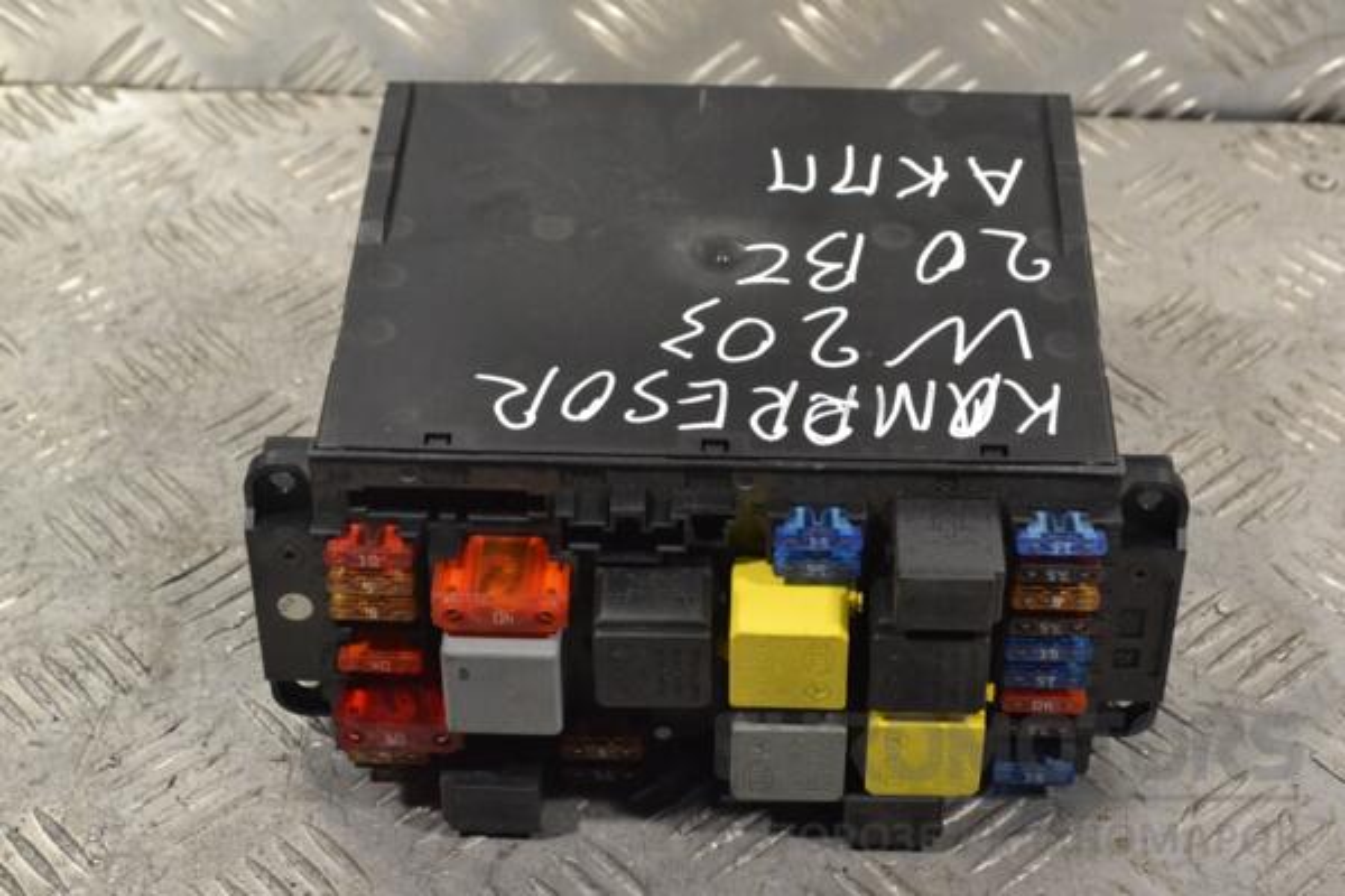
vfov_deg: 18.9
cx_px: 672
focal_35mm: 72
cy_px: 448
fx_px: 2690
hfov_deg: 28.1
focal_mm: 48
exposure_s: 1/250
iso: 3200
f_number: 8
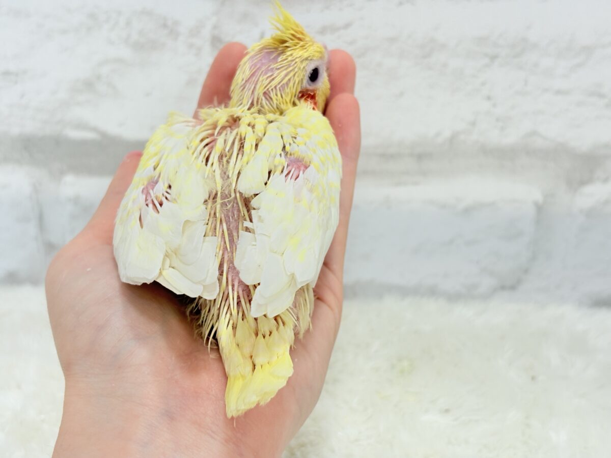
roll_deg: +0.9
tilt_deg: -22.5
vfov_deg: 28.0
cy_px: 229
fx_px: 918
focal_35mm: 52
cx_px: 306
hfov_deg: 36.8
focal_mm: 5.96
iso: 32
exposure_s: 1/50
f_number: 1.6
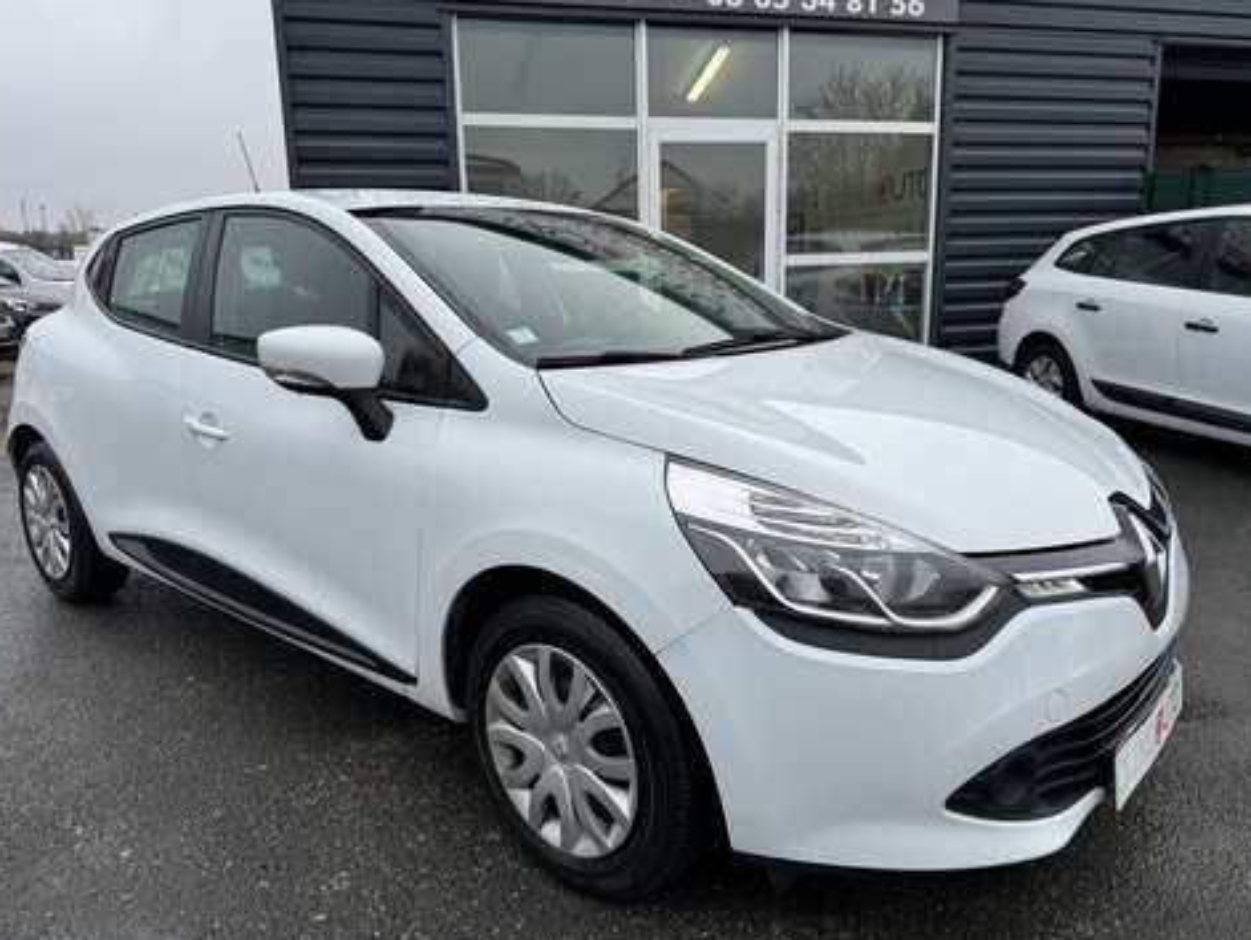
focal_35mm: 26
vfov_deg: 53.1
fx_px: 940
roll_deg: +1.7
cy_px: 463
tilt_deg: -12.4
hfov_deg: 67.2
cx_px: 645
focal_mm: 6.86
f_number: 1.78
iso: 80
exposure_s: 1/1094
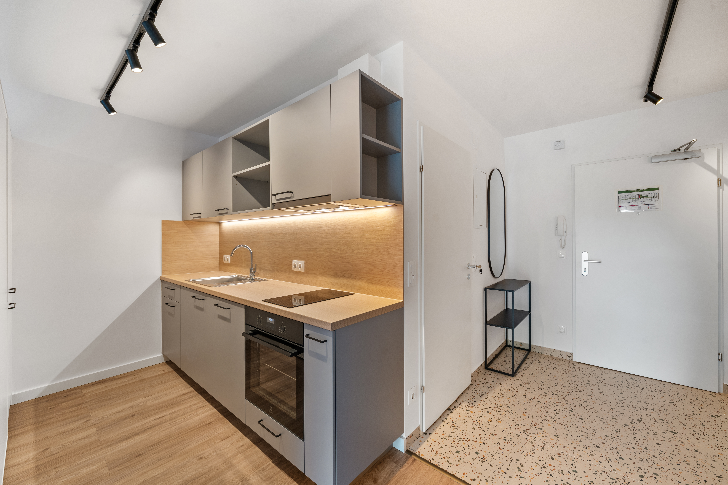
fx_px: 283
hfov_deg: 104.3
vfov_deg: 81.2
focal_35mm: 14
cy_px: 242
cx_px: 364
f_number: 8
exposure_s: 1/2
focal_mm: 14
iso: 200
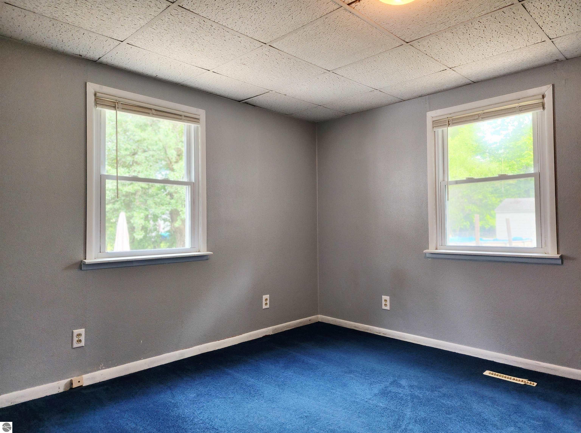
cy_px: 216
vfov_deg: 58.7
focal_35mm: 23
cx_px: 290
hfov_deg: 74.0
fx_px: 385
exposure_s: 1/120
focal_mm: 6.4
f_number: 1.8
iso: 200
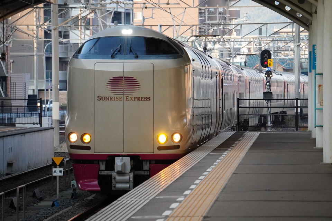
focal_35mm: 224
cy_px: 110
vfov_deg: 6.1
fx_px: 2061
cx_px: 166
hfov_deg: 9.2
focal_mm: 149
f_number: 5.6
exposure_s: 1/1600
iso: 4000
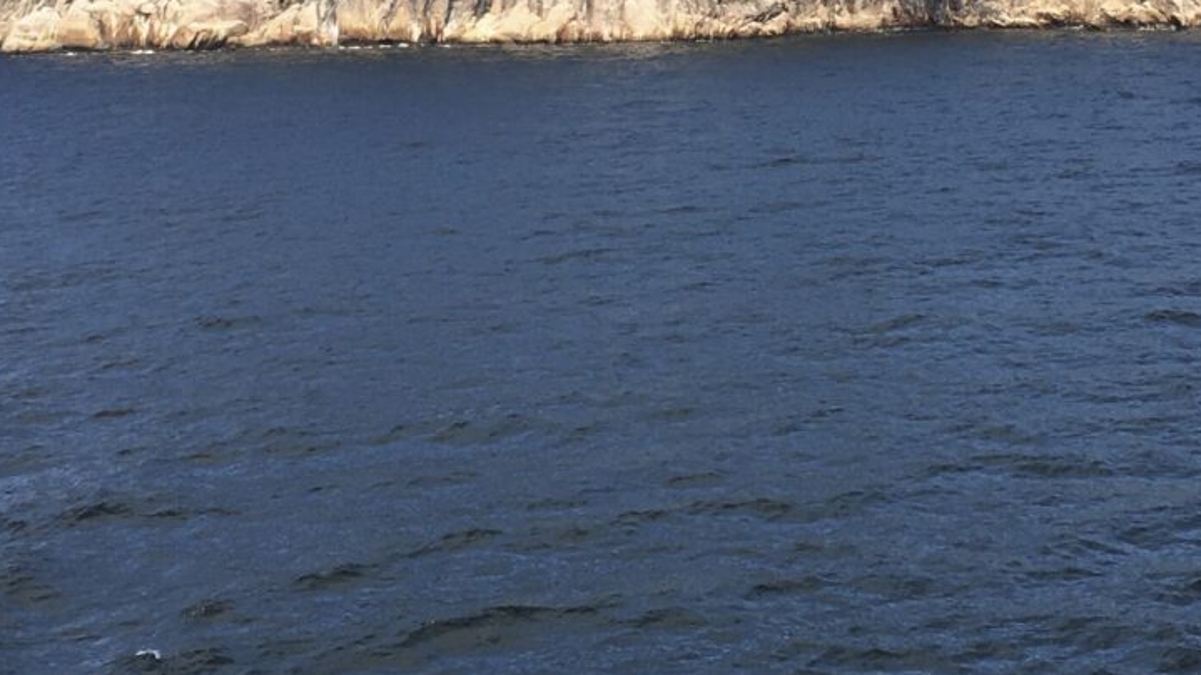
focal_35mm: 87
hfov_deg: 24.3
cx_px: 820
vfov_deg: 13.6
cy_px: -48
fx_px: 2770
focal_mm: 4.15
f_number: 2.2
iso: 25
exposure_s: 1/1374
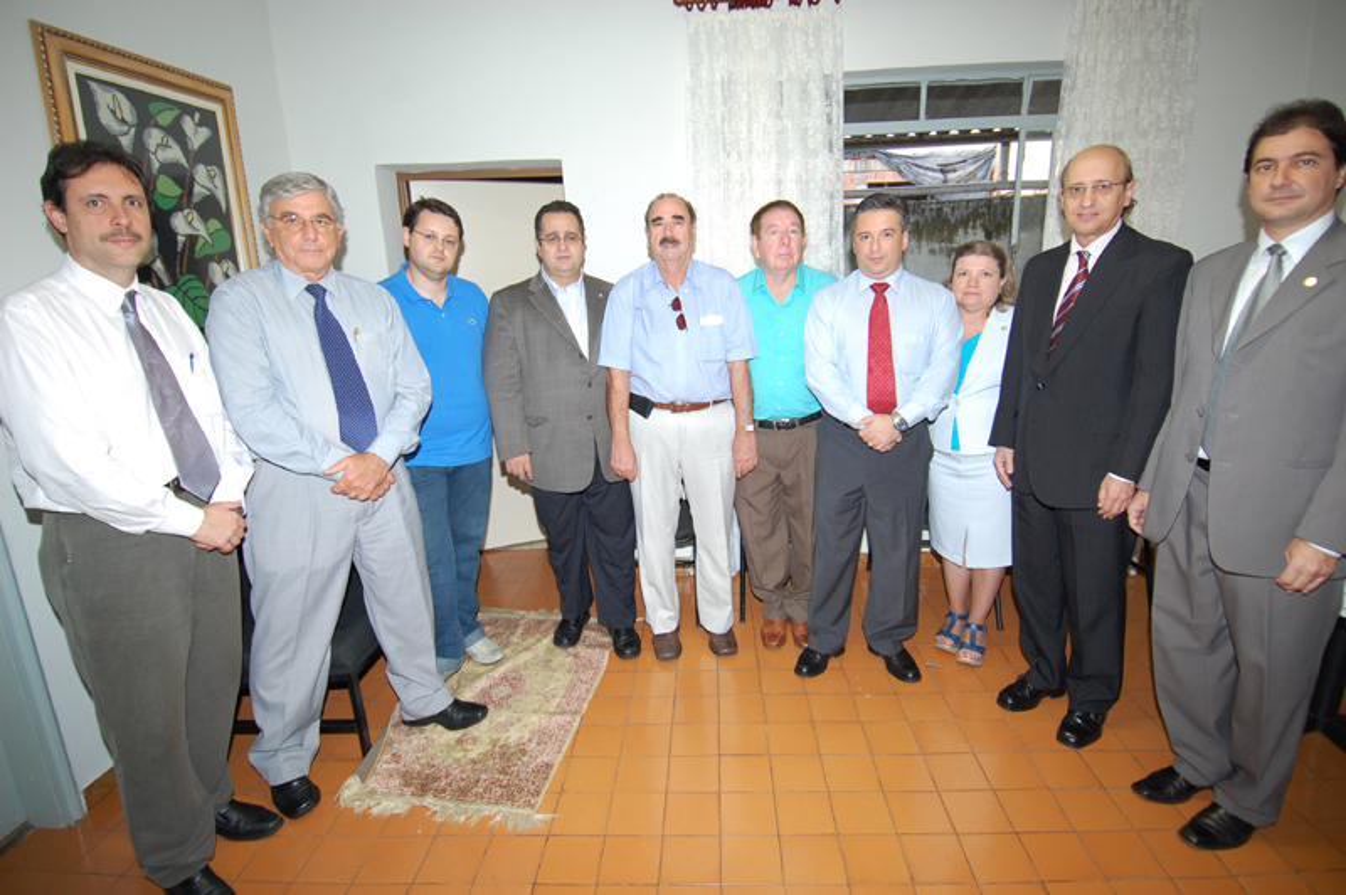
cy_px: 448
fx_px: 672
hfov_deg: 90.0
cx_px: 673
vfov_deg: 67.3
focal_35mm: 18
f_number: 4
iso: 400
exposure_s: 1/60
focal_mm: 12
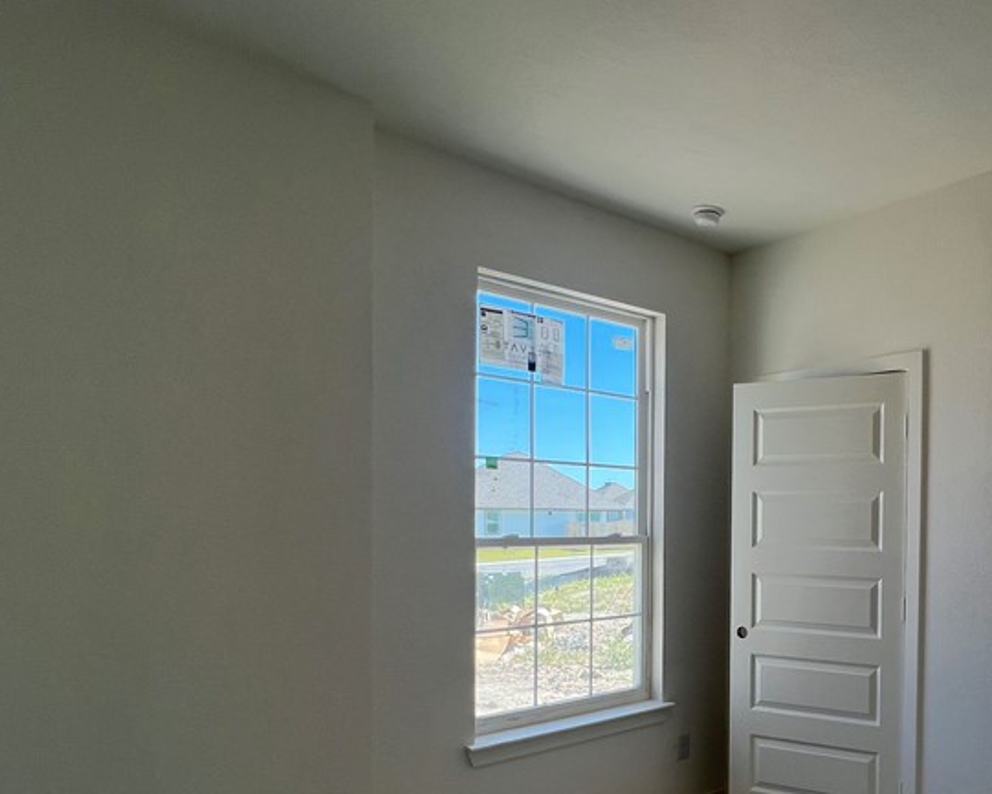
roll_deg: -0.6
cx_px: 796
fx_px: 705
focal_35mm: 24
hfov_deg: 64.0
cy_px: 530
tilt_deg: -0.9
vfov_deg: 57.5
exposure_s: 1/225
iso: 32
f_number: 1.8
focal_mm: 1.57
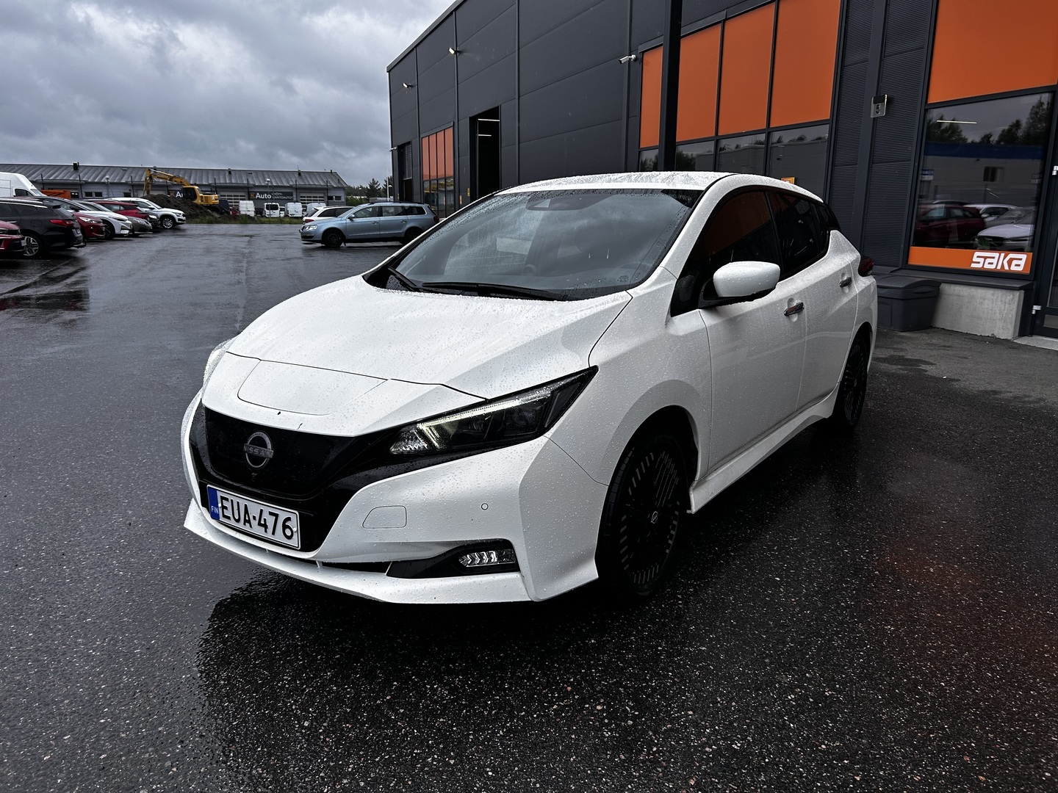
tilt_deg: -14.0
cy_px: 396
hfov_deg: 67.3
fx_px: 795
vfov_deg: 53.1
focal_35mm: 26
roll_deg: -0.7
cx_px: 529
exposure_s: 1/1531
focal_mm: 5.7
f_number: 1.5
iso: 50
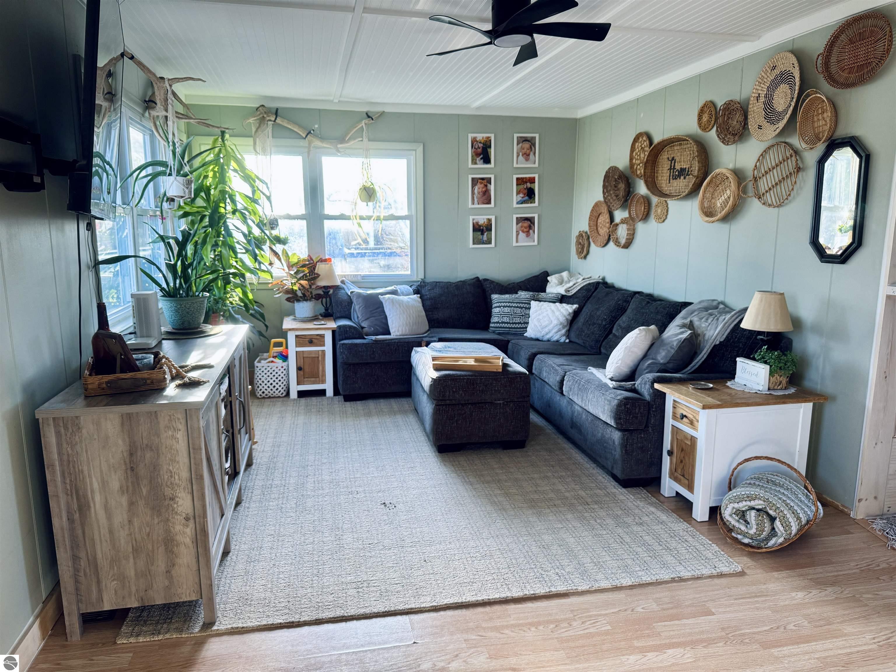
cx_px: 448
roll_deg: +0.0
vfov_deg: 56.8
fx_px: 621
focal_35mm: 24
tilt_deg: -10.7
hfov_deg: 71.6
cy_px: 336
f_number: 1.78
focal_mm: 6.76
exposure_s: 1/65
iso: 200
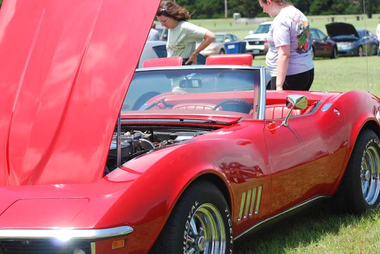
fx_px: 1109
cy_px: 127
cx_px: 190
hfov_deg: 19.4
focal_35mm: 105
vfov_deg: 13.1
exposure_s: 1/500
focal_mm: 70
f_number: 5.6
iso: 200
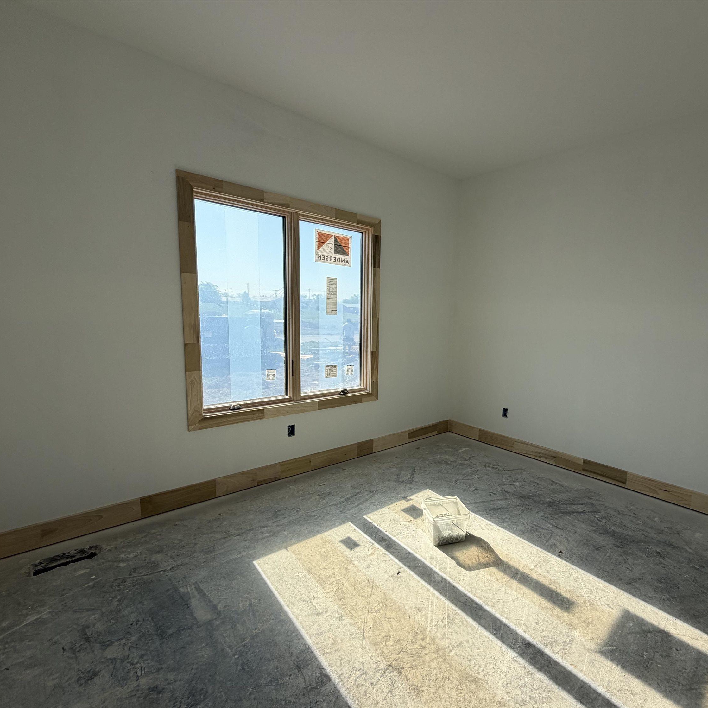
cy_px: 364
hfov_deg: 82.7
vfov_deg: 83.9
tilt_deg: -7.5
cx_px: 433
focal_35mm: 17
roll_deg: -2.2
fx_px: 393
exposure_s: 1/590
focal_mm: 2.22
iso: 40
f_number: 2.2
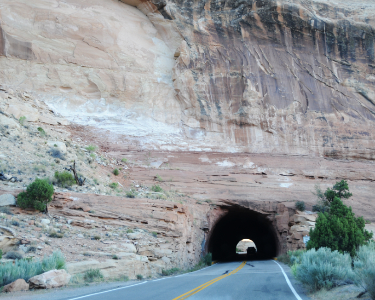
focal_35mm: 47
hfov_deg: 39.8
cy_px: 148
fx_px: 517
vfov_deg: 32.4
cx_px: 217
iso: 250
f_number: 4
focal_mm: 27
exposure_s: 1/80
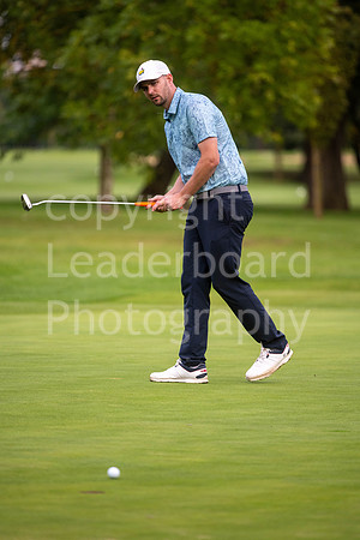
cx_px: 180
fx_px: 4500
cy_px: 270
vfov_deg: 6.9
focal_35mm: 300
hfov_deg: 4.6
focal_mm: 300
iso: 800
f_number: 4
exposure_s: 1/640
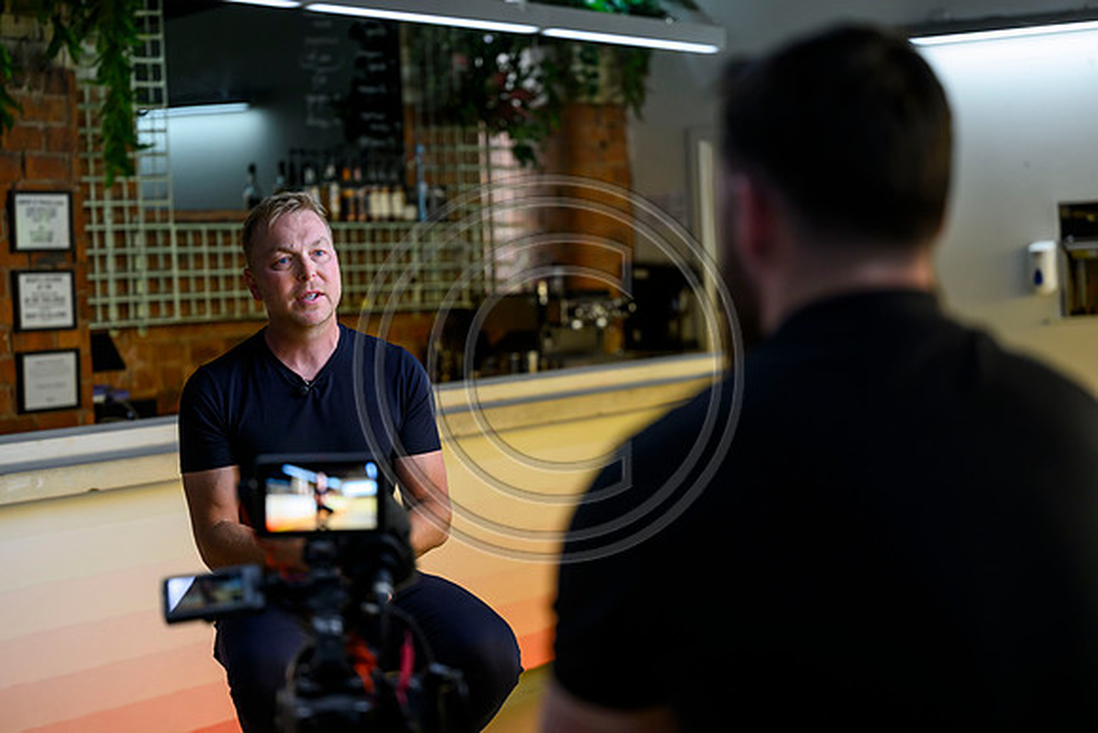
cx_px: 549
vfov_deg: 17.7
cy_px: 366
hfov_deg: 26.3
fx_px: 2349
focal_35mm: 77
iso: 1000
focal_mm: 77
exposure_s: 1/320
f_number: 2.8
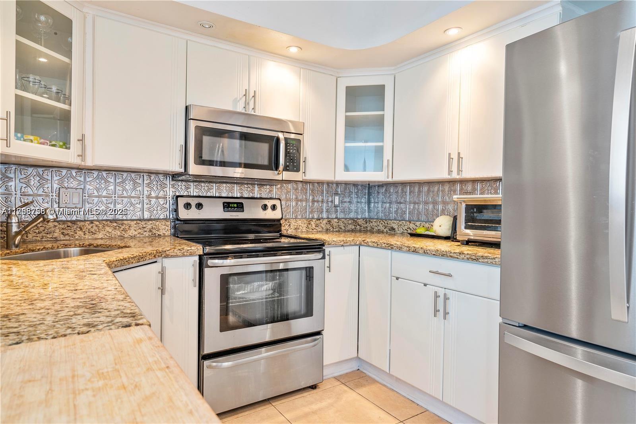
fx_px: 371
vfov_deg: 59.5
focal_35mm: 21
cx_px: 318
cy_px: 212
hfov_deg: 81.2
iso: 400
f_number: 8
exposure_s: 1/2.5
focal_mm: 21
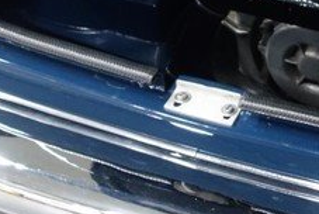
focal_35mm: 153
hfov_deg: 13.1
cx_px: 356
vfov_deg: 8.8
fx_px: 1357
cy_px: -75
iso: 640
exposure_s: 1/30
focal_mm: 10.77
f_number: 2
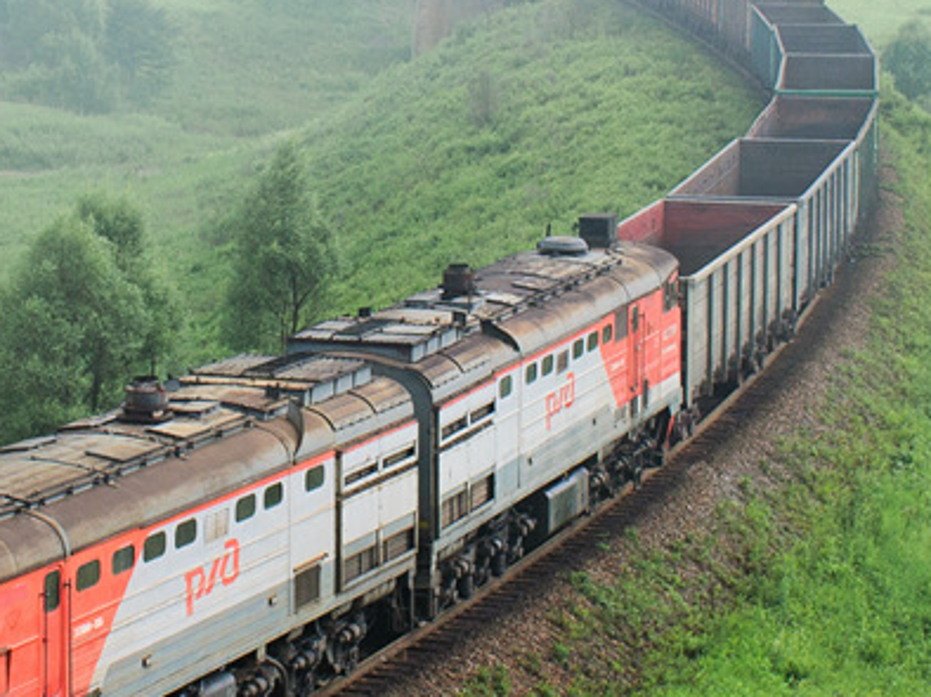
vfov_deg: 11.7
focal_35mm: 127
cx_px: 234
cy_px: 162
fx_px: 3402
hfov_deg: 15.5
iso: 200
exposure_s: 1/640
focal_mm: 27
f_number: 6.3
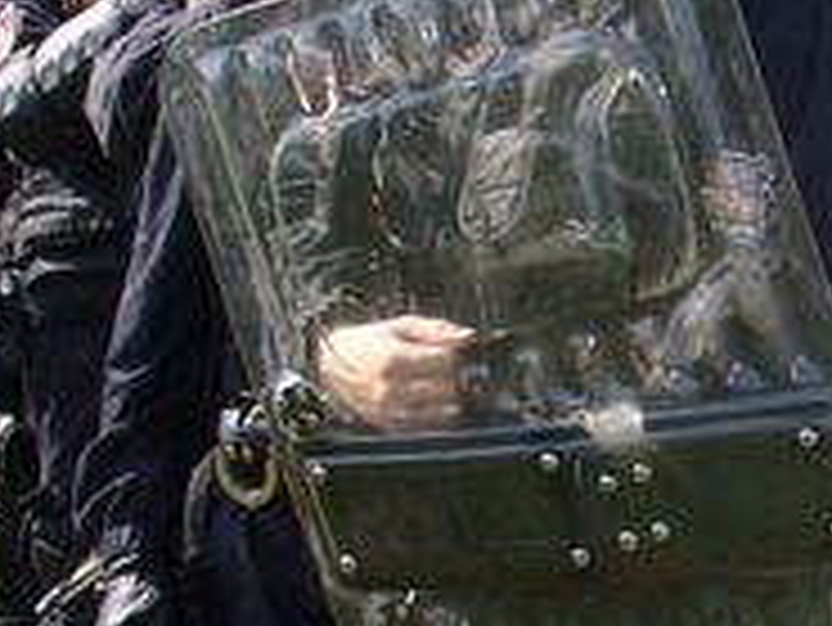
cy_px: 176
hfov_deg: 14.6
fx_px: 3078
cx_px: 1160
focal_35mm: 128
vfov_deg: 11.6
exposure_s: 1/160
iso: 80
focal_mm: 6.1
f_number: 5.6
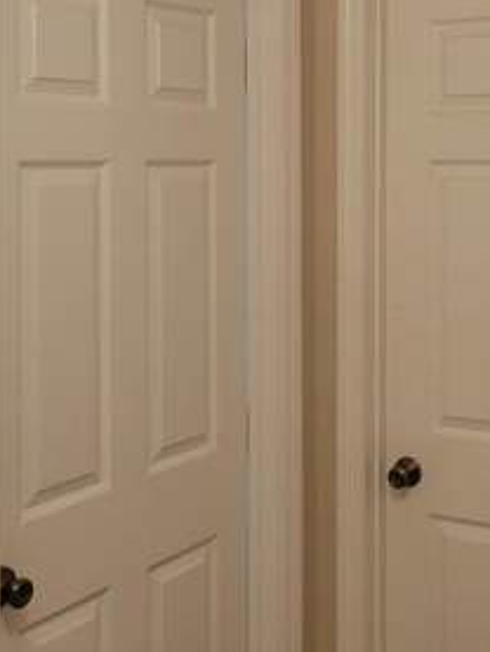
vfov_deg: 31.6
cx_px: 368
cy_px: 169
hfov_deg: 24.2
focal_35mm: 60
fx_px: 1132
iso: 320
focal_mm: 5.4
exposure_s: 1/120
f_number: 1.8
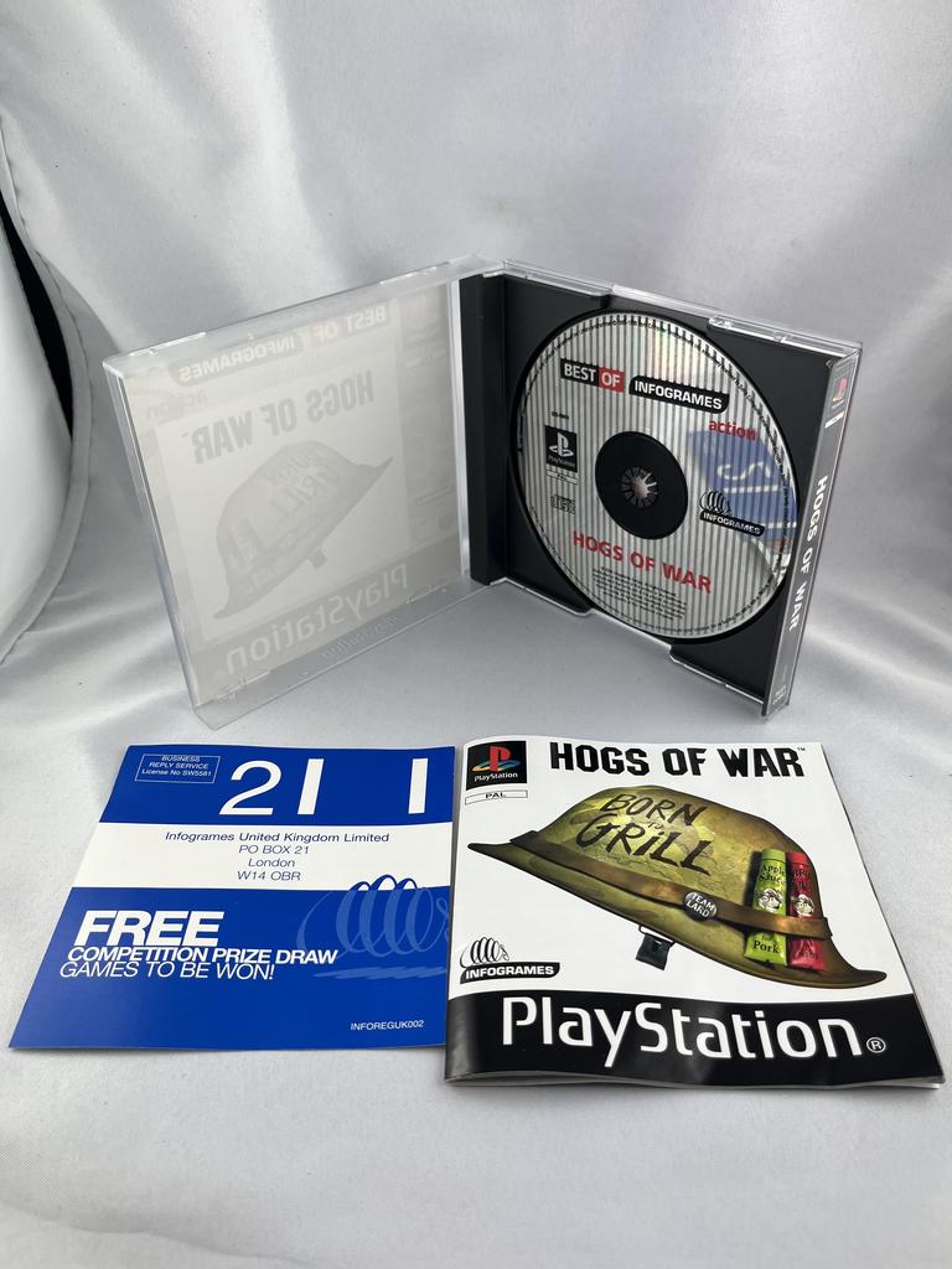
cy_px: 634
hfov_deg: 53.1
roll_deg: +0.9
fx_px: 953
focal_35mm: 26
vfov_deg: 67.3
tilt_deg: -36.5
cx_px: 476
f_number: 1.6
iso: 50
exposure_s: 1/427
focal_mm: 5.1
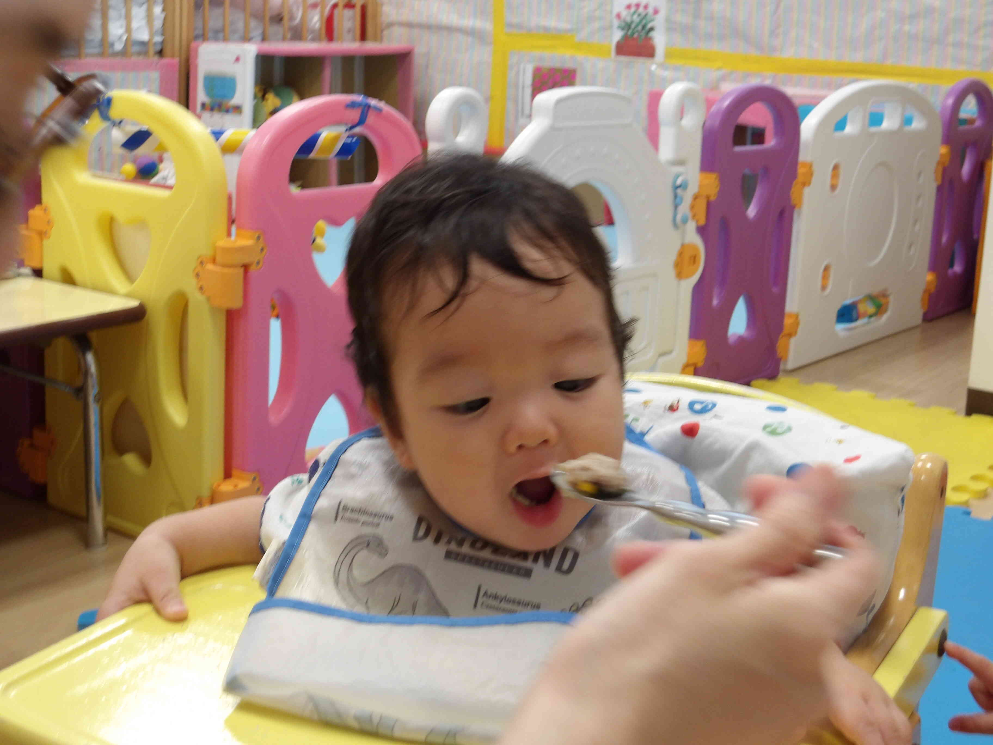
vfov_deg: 27.5
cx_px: 496
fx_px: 1520
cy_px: 372
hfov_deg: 36.2
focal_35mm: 53
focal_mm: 9.4
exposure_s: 1/30
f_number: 4.2
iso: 180
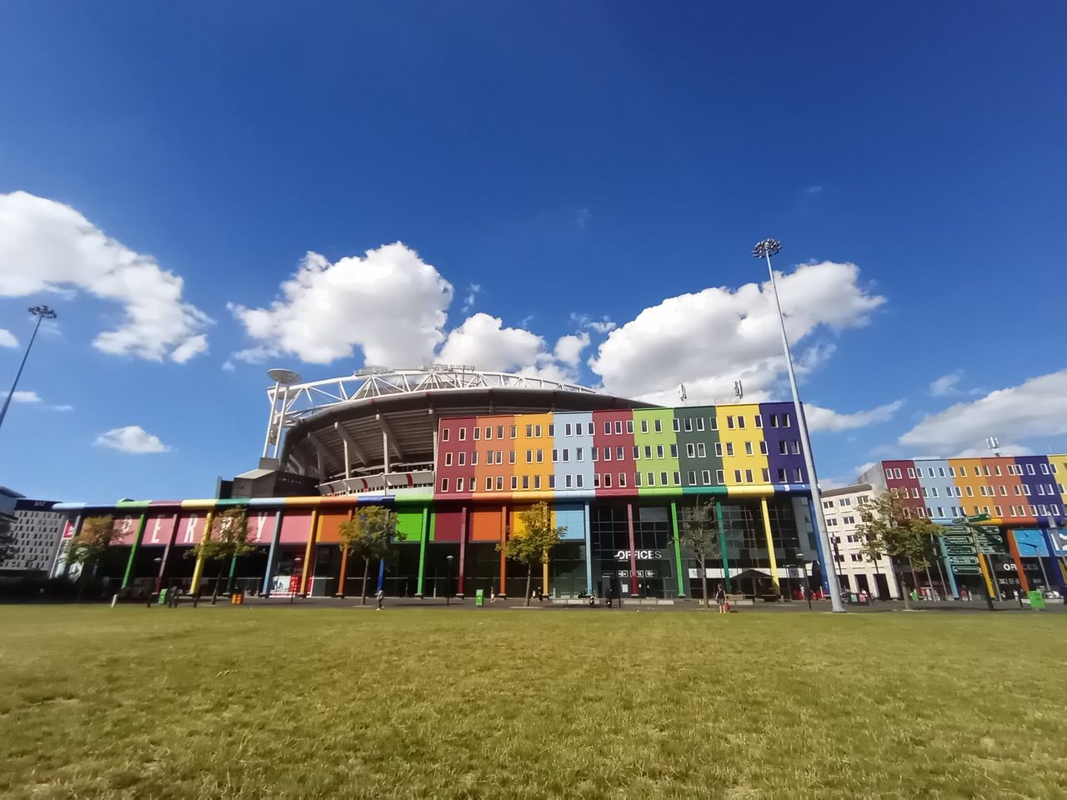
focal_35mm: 17
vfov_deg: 74.7
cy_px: 400
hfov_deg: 91.0
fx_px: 524
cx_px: 534
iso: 100
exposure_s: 1/1362
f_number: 2.2
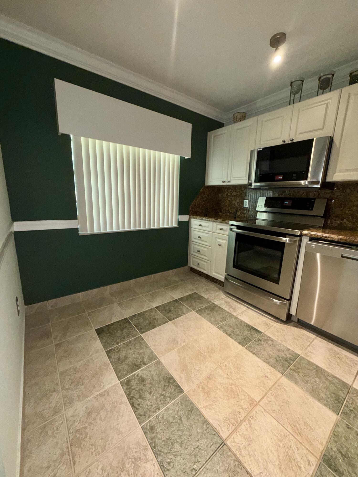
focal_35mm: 14
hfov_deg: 85.7
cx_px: 179
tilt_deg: -12.2
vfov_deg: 102.1
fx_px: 193
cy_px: 238
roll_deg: -1.1
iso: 125
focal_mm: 2.22
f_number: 2.2
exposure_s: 1/60
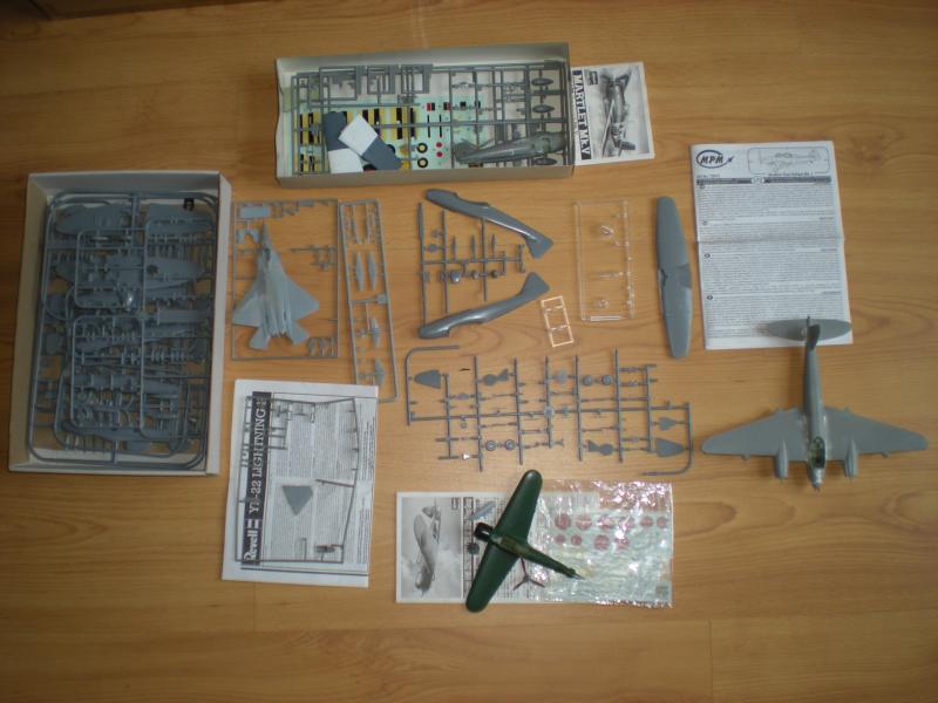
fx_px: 1030
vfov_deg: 37.7
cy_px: 352
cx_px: 469
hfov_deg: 49.0
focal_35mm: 38
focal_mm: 6.3
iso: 64
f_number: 3.1
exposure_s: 1/60
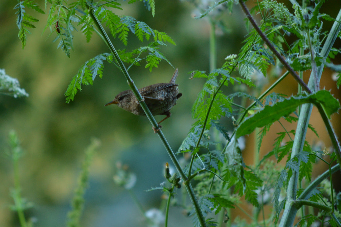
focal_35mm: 475
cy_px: 89
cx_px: 135
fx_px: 4495
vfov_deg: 2.9
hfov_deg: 4.3
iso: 400
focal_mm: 200
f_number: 5.6
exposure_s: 1/25
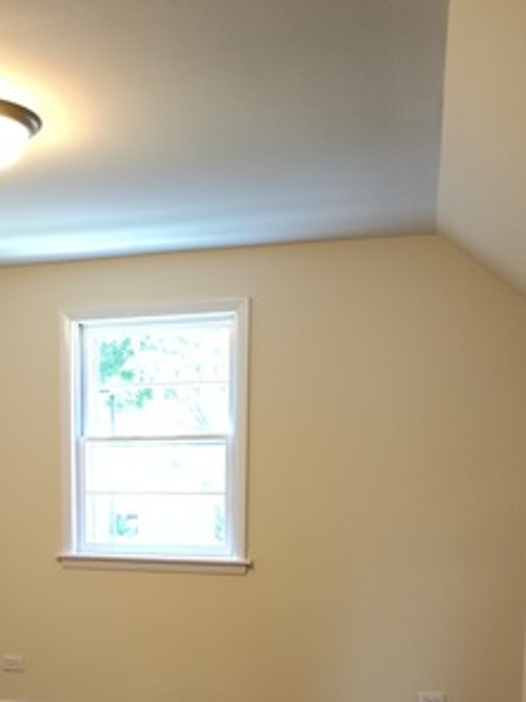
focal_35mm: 44
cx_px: 121
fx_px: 892
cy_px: 543
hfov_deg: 32.1
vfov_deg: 41.4
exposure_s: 1/30
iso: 160
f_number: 2
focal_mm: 4.04
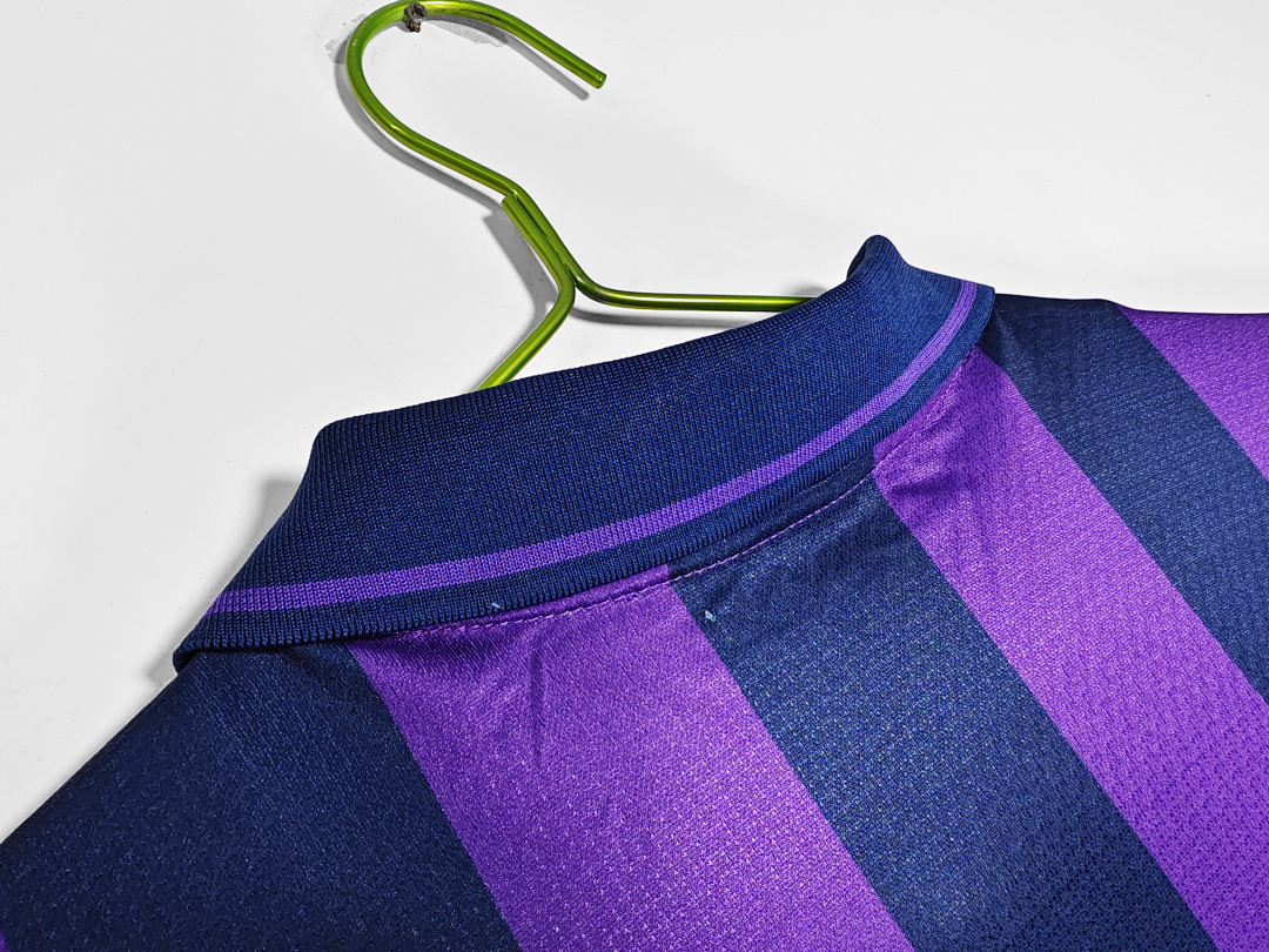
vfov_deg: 58.9
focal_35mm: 23
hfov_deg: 73.9
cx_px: 634
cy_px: 476
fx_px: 843
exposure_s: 1/50
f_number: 2.2
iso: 116
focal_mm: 2.59
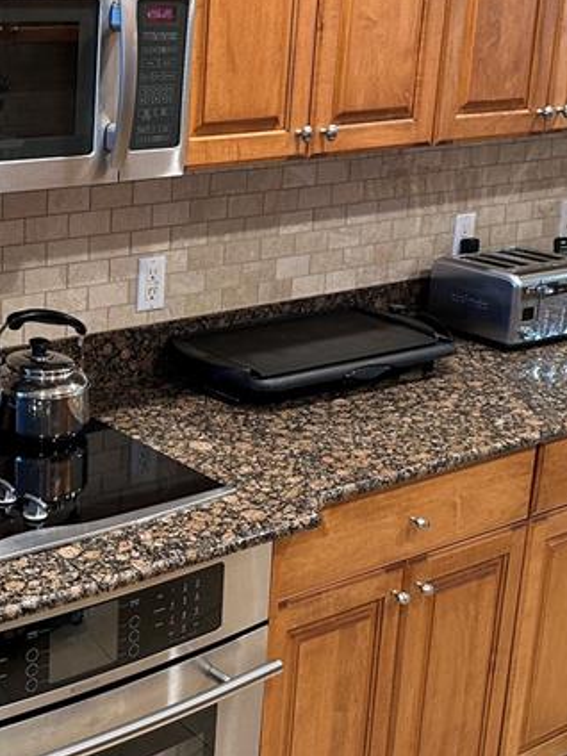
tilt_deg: -15.3
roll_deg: -0.8
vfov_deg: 33.1
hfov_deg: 24.3
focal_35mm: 58
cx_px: 25
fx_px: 1267
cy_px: 303
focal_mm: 6.86
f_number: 1.78
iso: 125
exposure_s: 1/60
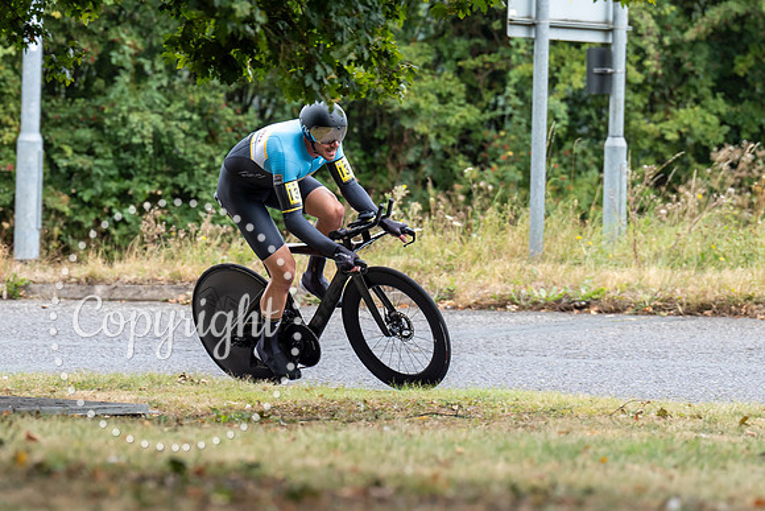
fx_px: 6782
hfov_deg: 6.5
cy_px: 193
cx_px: 336
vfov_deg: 4.3
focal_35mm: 319
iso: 1000
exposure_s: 1/1000
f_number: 4
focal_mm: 191
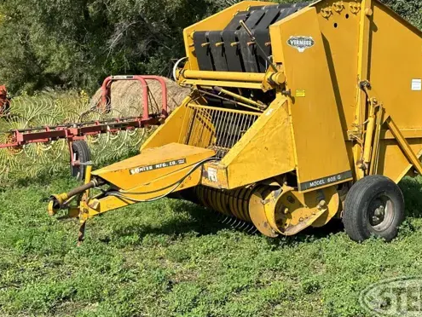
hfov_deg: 31.1
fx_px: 756
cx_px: 237
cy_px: 129
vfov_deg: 23.6
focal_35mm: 62
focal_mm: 6.86
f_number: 1.78
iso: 64
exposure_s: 1/2809
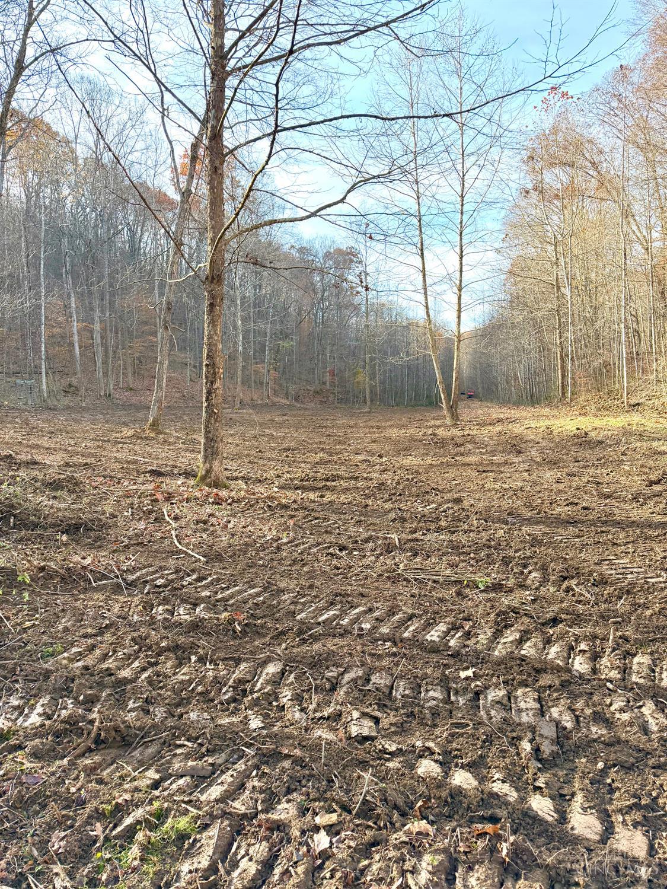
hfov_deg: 56.8
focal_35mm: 24
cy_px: 444
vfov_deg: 71.6
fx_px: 616
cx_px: 334
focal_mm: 6.76
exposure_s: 1/1314
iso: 100
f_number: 1.78
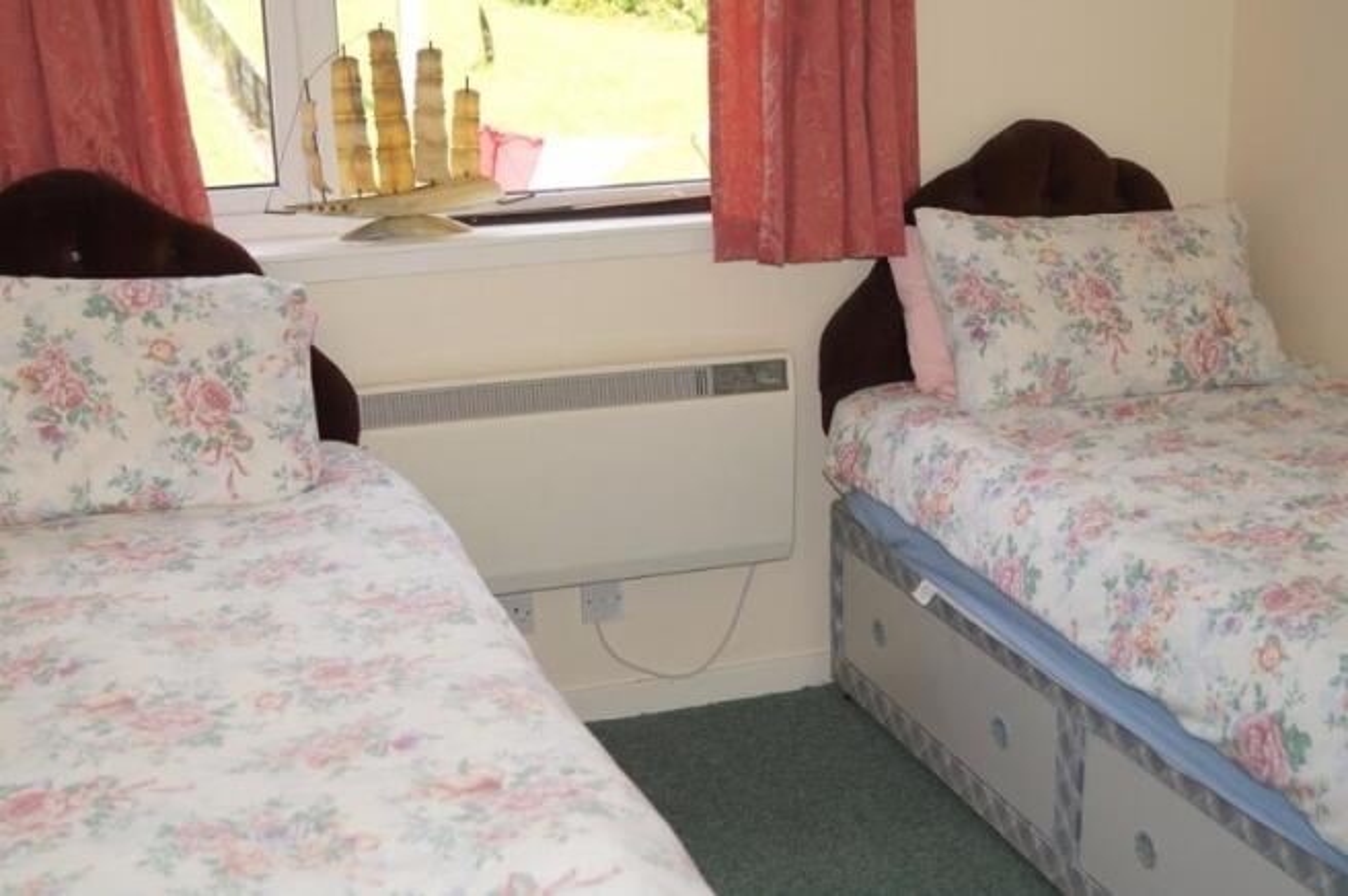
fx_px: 1683
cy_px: 448
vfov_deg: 29.8
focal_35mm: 45
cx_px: 674
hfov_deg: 43.6
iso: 250
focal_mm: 30
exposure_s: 1/160
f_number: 4.5
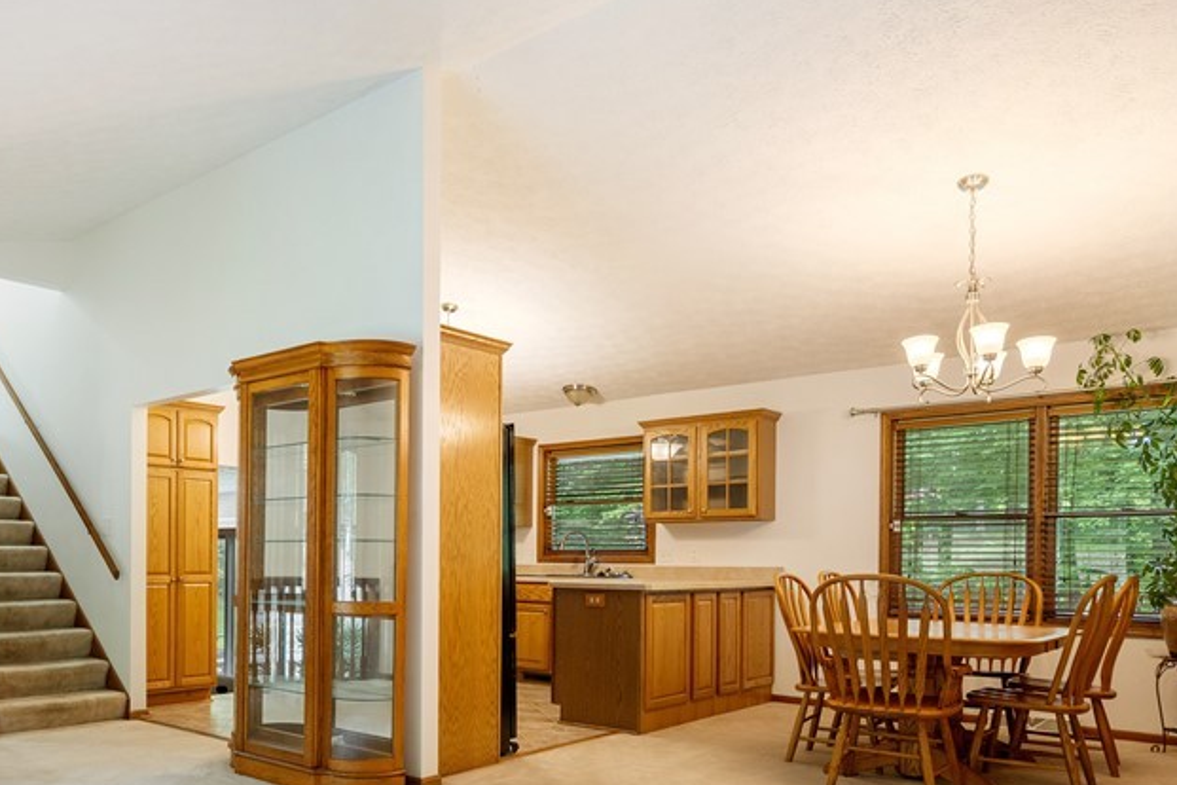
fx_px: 915
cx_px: 315
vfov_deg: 45.3
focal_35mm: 28
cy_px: 554
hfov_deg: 62.3
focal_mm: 16
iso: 400
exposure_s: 1/5
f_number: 2.8
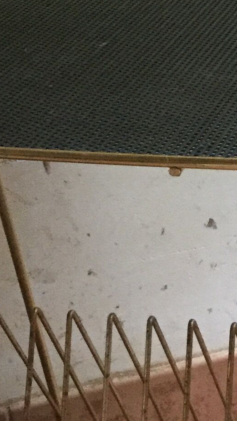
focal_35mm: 119
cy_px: 267
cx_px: 275
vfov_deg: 18.0
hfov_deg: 10.1
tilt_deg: -28.3
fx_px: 1329
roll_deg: +3.1
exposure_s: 1/25
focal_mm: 3.3
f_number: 2.4
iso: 200
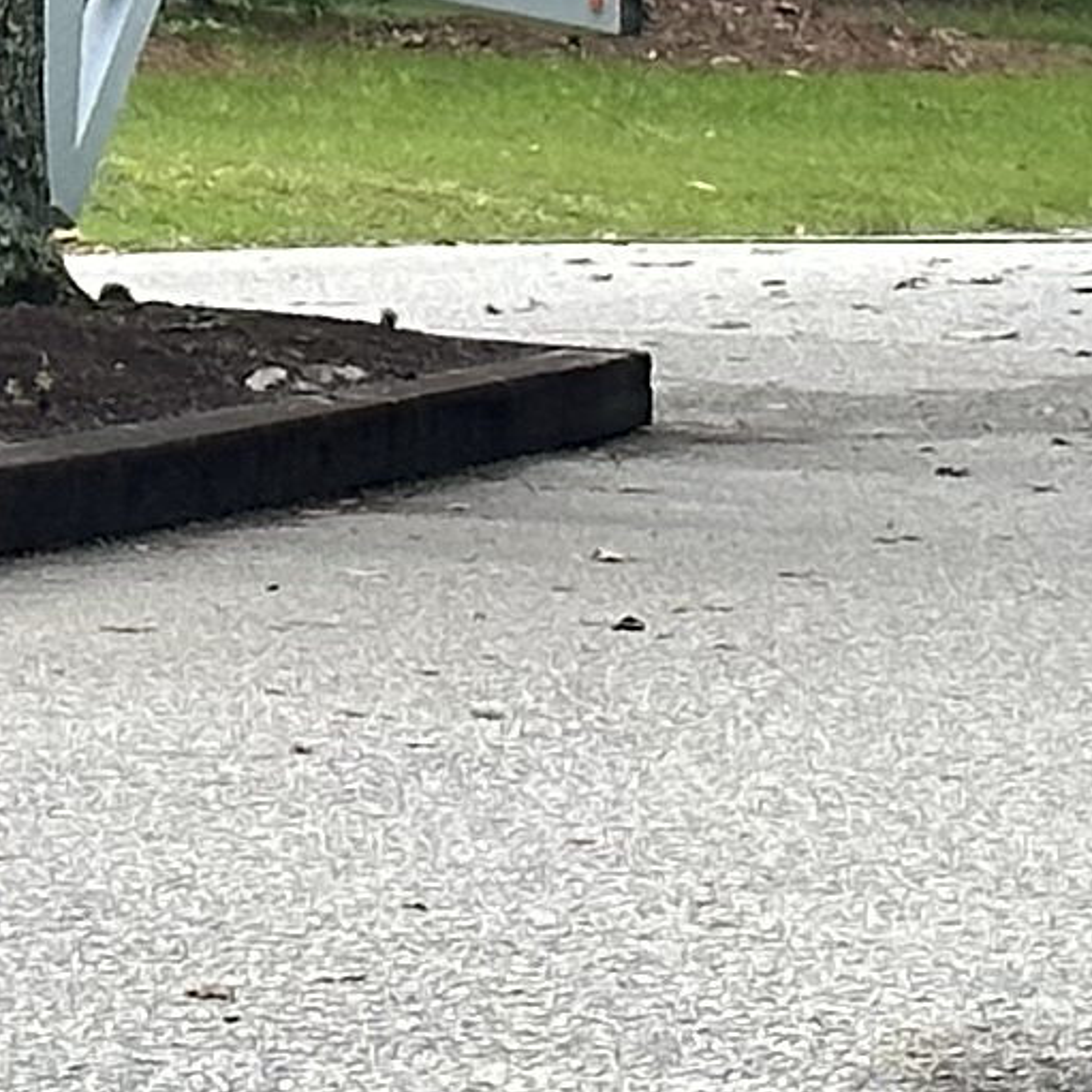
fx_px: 11956
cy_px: -1402
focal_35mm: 335
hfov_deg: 5.2
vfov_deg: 5.1
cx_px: 699
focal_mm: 6.86
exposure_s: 1/546
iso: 64
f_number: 1.78
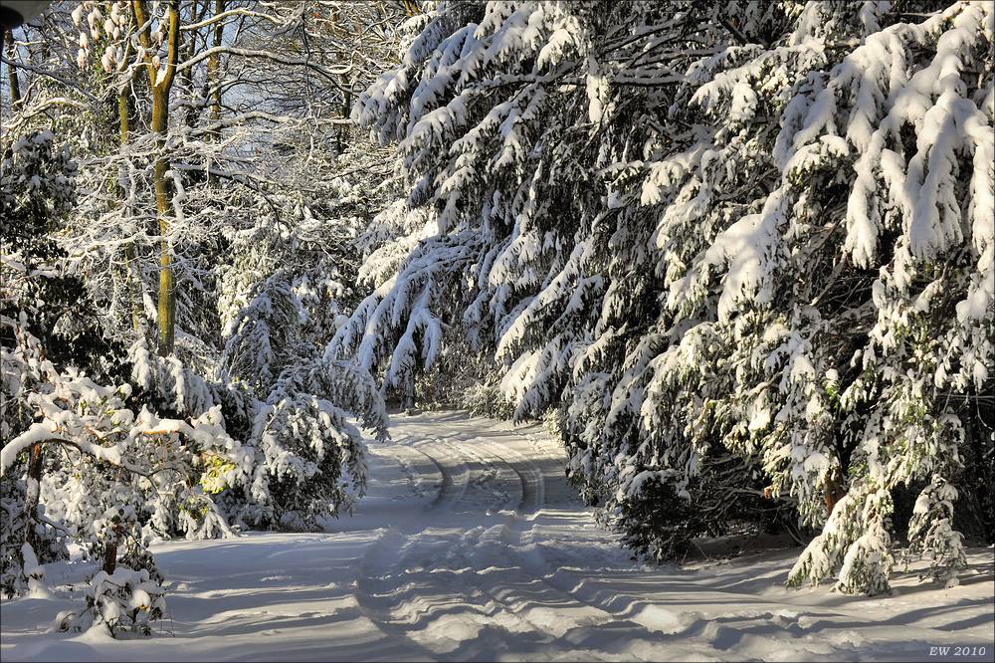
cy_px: 332
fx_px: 2155
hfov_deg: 26.0
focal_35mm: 78
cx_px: 498
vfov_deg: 17.5
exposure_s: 1/200
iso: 200
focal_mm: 78
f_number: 13
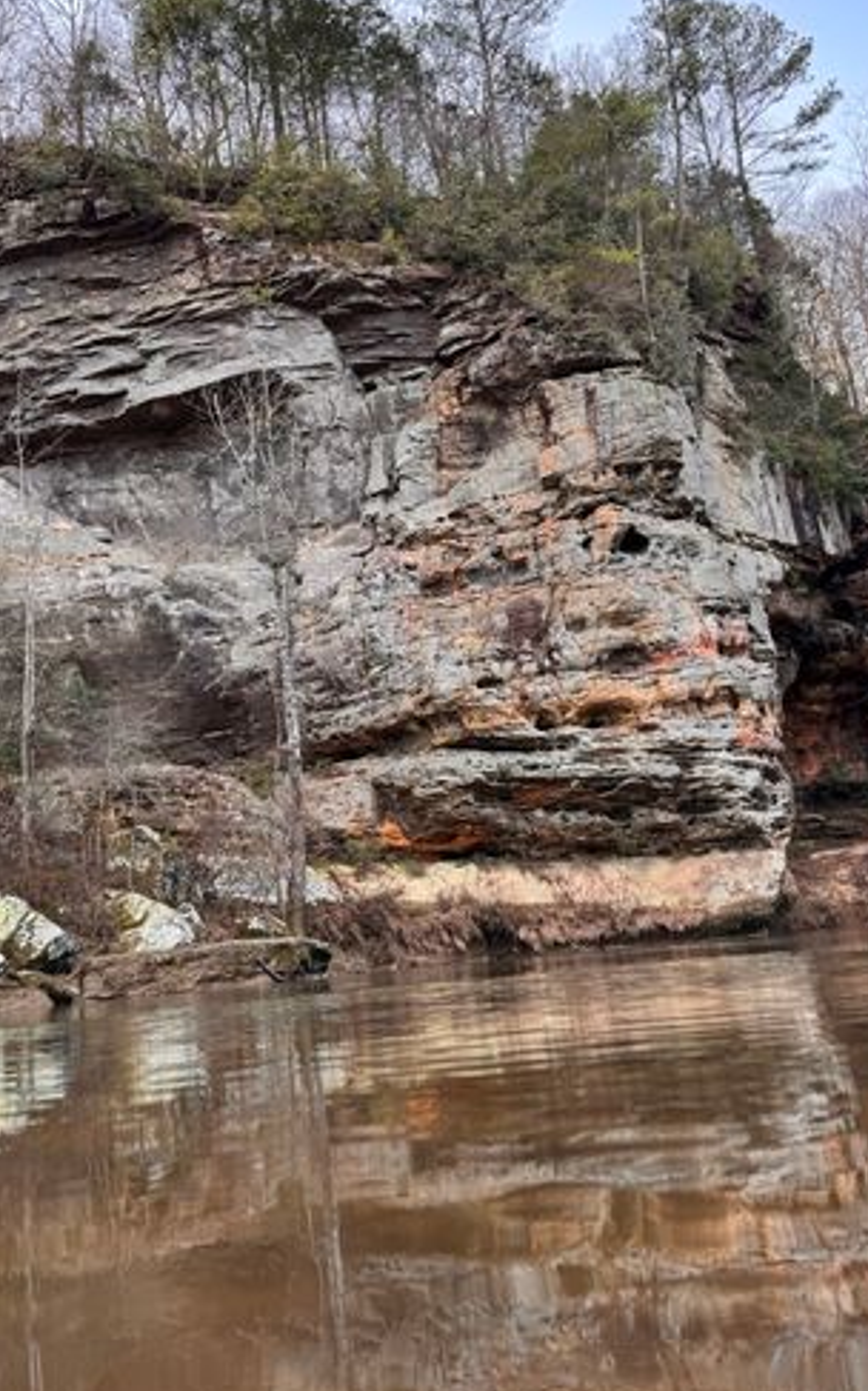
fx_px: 1136
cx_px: 335
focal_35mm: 30
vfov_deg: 62.7
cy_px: 606
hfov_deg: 41.6
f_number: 1.78
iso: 80
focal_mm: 6.86
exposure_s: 1/186
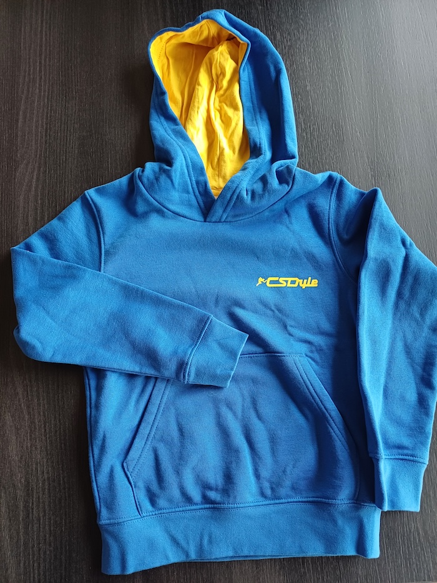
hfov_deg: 54.9
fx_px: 421
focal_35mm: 25
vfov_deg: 69.4
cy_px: 292
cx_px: 218
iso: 250
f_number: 1.8
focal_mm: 4.65
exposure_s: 1/40
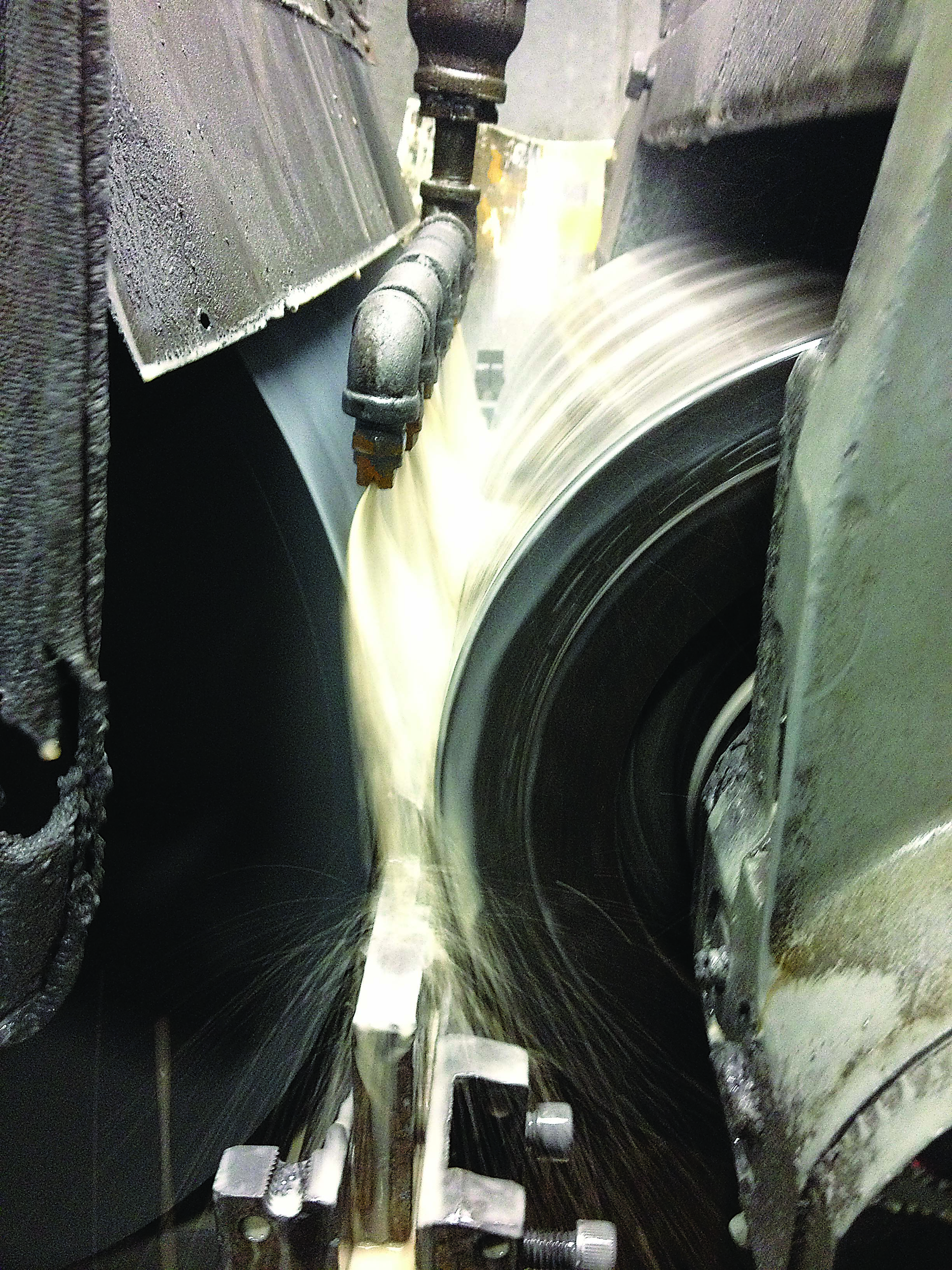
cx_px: 476
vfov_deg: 52.6
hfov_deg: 40.7
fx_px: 1283
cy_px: 635
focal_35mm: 35
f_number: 2.4
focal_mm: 4.28
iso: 250
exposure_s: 1/20
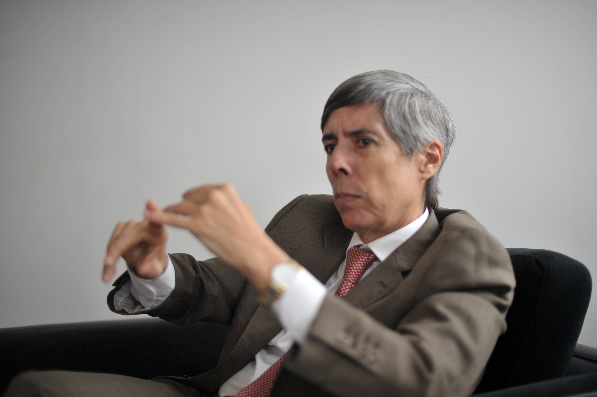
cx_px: 298
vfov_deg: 27.0
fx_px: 829
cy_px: 198
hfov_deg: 39.6
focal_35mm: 50
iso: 250
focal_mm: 50
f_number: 1.6
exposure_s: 1/250
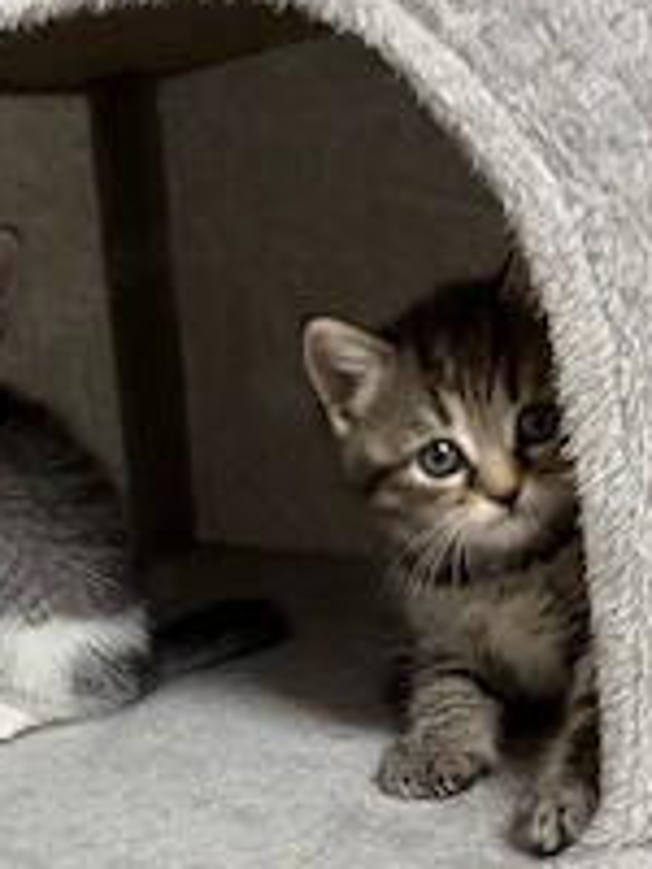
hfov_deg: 29.7
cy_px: 704
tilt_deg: -18.9
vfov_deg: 38.1
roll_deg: +5.1
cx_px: 148
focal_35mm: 48
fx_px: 1205
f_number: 1.78
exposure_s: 1/50
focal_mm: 6.76
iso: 640
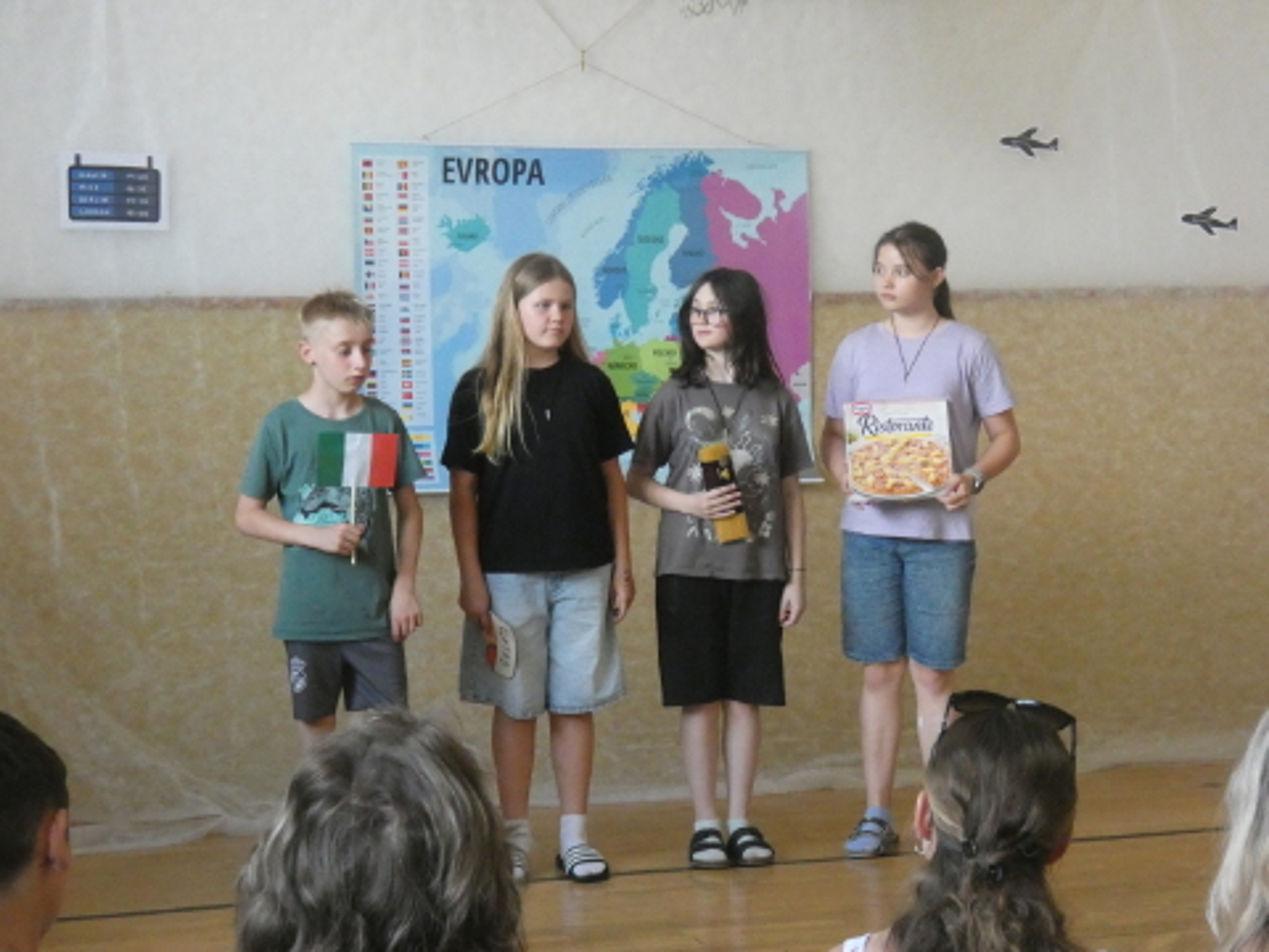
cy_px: 476
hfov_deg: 21.8
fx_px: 3299
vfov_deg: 16.4
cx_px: 634
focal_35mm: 90
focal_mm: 16
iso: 1600
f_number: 4.7
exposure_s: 1/50
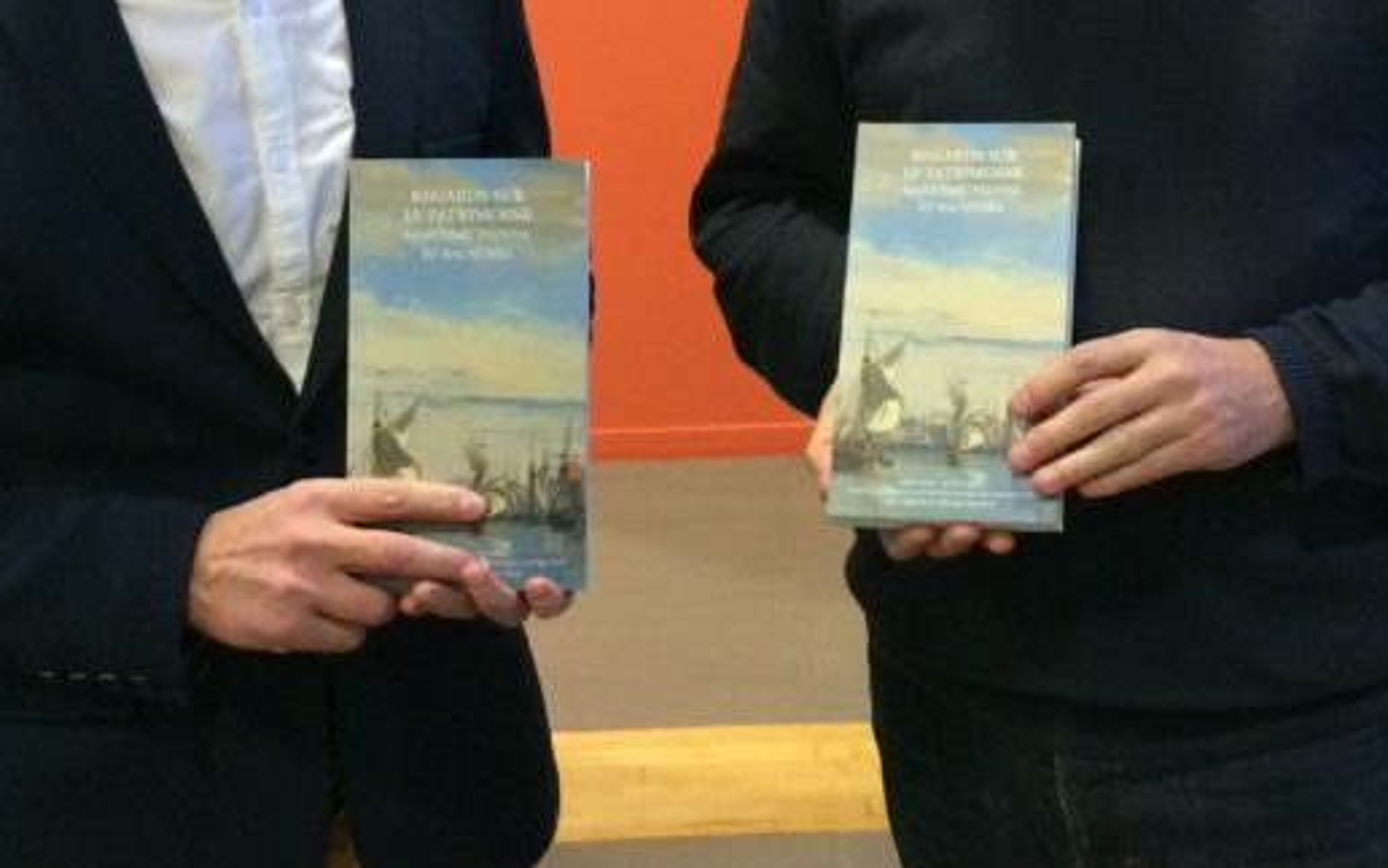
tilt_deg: -7.4
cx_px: 753
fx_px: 2308
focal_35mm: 61
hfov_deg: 33.4
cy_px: 83
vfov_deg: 20.9
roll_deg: +1.1
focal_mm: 4.15
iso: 320
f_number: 2.2
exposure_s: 1/25
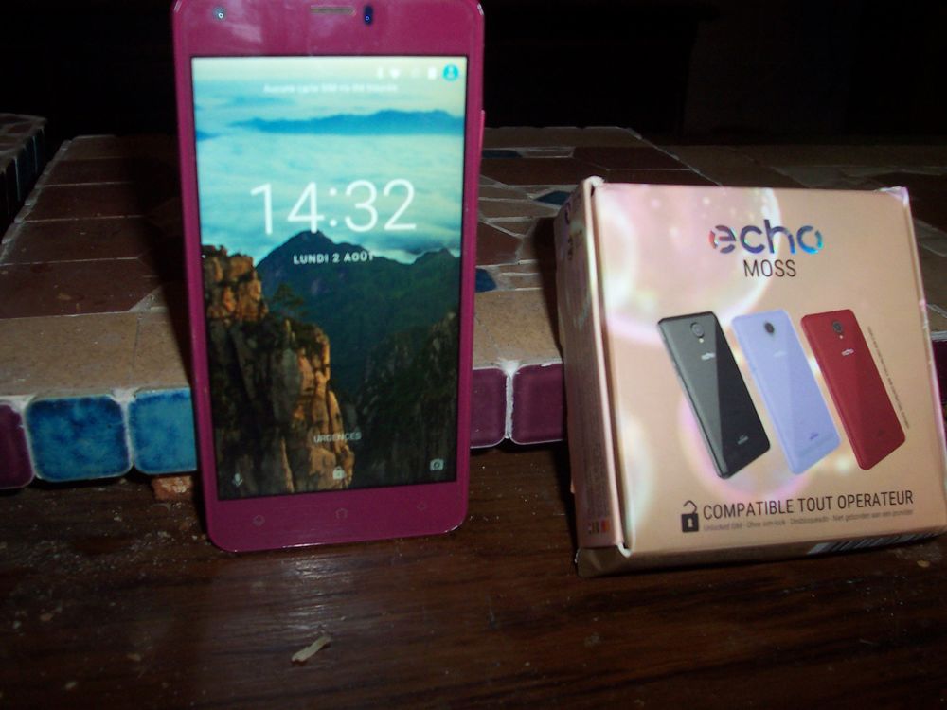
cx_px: 474
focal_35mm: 37
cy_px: 355
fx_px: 1012
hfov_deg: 50.1
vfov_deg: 38.7
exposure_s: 1/60
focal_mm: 5.6
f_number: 2.8
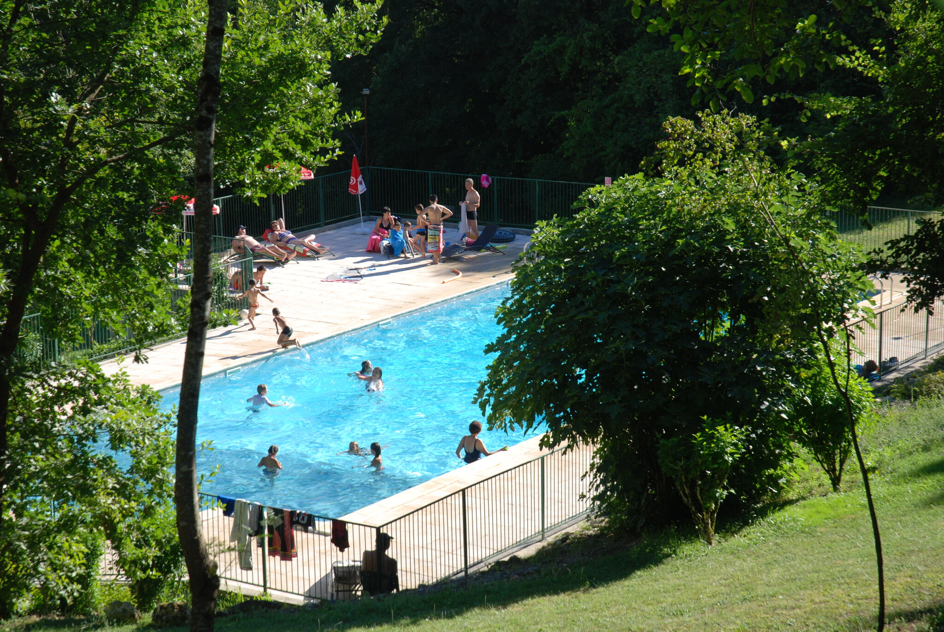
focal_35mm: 93
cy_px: 316
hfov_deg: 21.9
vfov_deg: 14.7
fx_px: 2442
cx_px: 472
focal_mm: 62
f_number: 7.1
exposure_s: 1/200
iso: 160
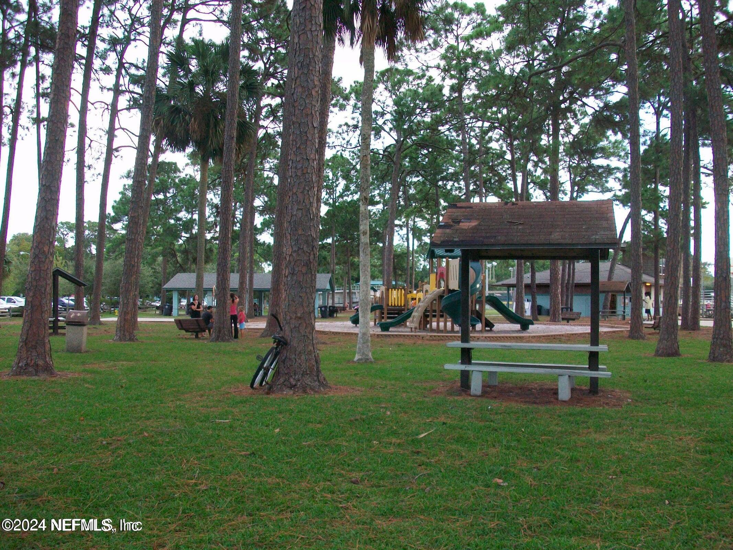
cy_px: 275
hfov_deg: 56.8
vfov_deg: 44.2
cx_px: 366
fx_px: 678
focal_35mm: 32
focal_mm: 5.7
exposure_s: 1/60
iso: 120
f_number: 2.8
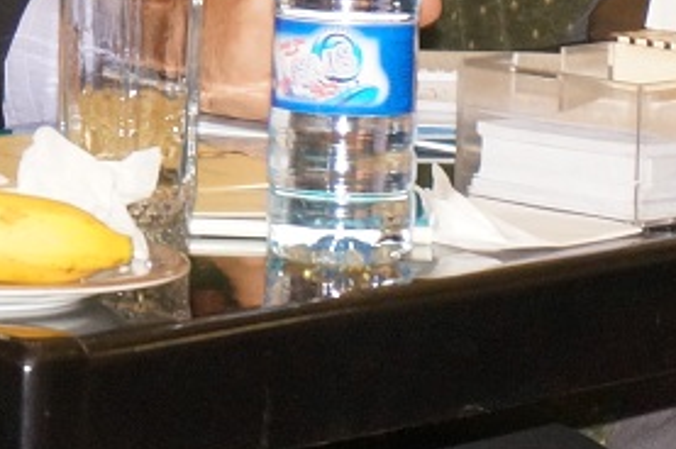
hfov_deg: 6.2
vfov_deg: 4.2
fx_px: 6118
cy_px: -249
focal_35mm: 326
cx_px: -403
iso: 1600
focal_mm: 49
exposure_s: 1/60
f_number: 5.6
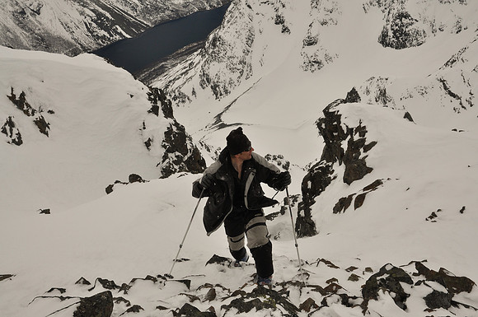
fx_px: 497
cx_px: 239
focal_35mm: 38
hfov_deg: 51.3
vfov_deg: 35.4
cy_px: 158
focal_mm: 25
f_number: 13
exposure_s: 1/250
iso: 320
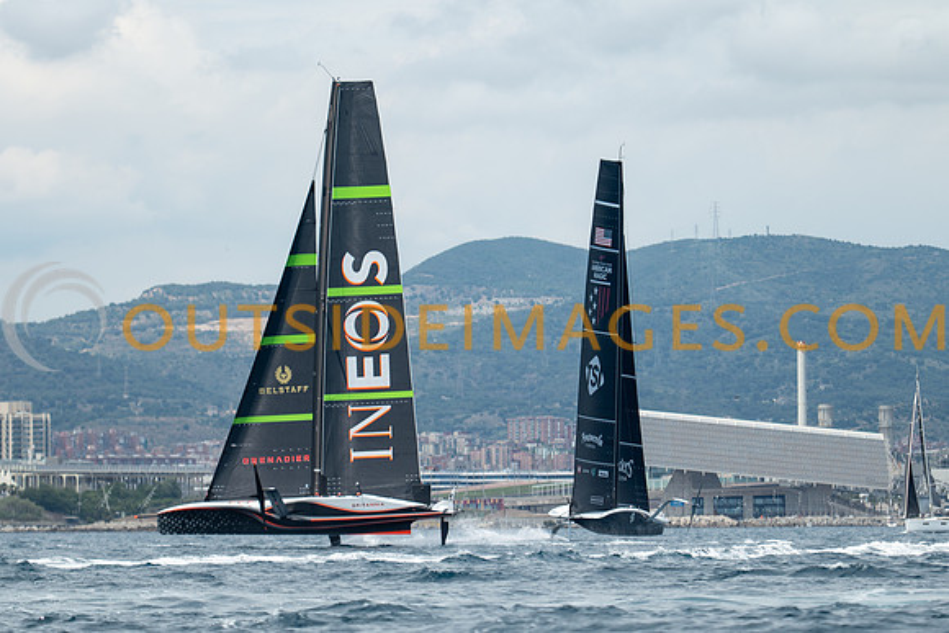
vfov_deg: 4.6
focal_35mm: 300
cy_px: 318
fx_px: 7918
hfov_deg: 6.9
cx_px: 473
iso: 100
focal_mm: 200
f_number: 2.8
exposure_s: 1/2500
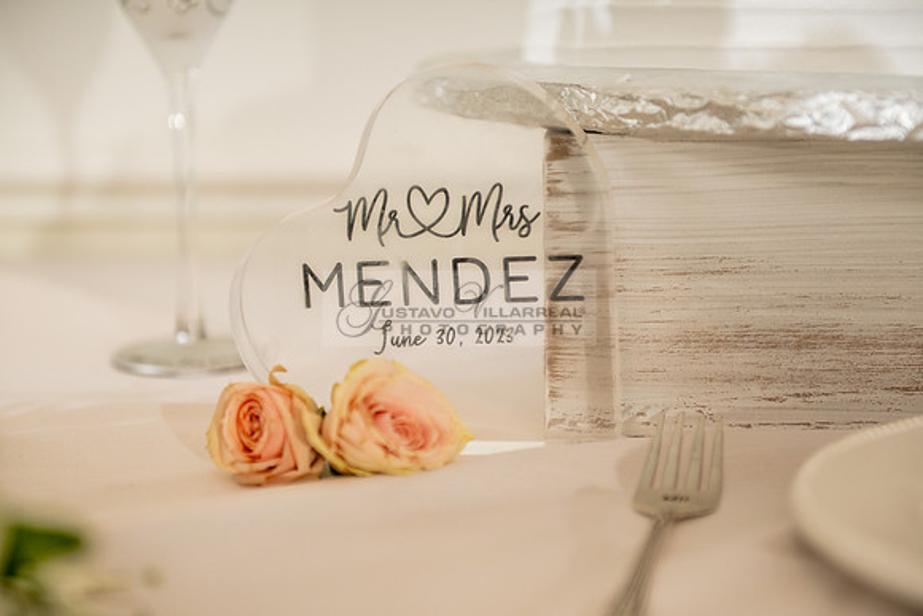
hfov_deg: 28.8
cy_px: 308
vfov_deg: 19.5
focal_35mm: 70
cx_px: 462
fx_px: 1795
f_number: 3.5
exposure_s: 1/200
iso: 400
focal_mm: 70
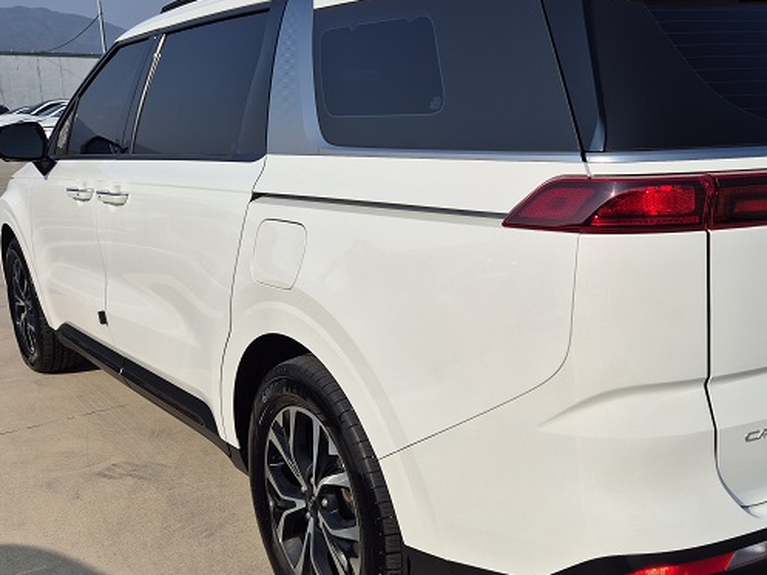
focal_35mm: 37
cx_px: 517
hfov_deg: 49.2
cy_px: 281
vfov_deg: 38.7
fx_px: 820
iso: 25
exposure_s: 1/4128
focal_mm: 5.4
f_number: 1.8
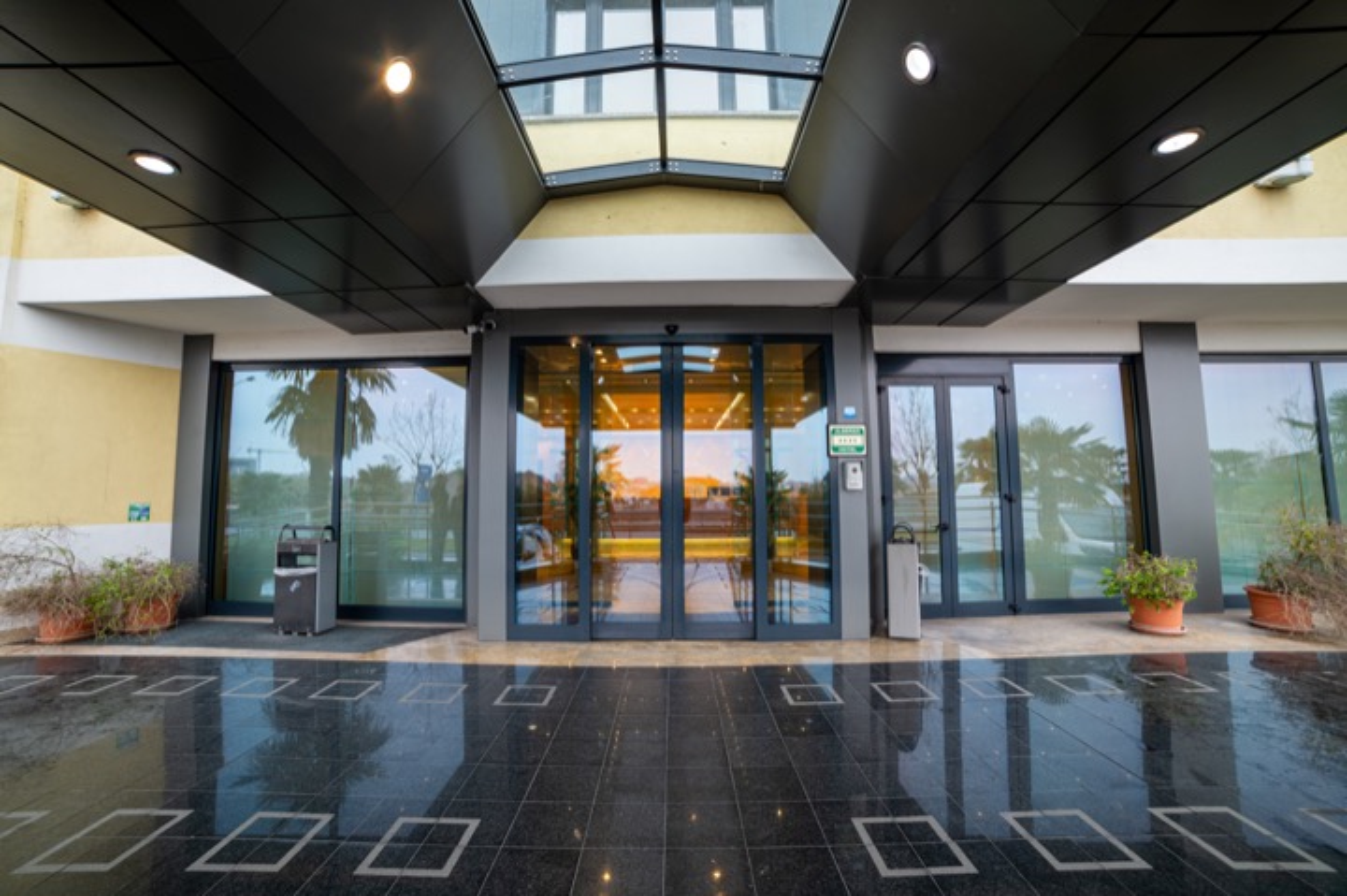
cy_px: 448
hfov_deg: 104.3
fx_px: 523
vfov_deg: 81.1
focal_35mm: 14
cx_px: 674
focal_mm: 14
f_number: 11
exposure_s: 1/2
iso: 100
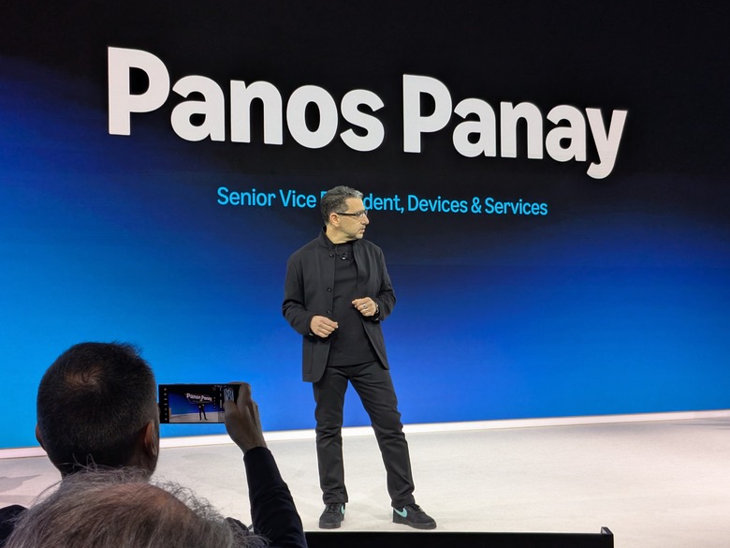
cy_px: 274
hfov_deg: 38.9
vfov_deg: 29.7
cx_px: 365
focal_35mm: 49
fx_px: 1033
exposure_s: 1/298
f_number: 1.7
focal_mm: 4.53
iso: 96
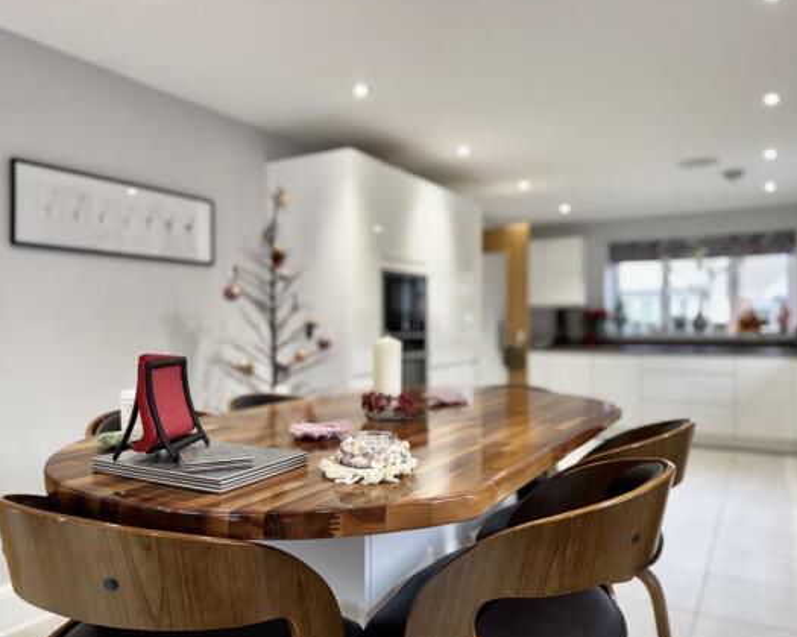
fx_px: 613
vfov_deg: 54.9
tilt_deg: +0.1
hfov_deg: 66.0
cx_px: 382
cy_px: 324
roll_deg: +0.8
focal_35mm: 26
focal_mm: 6.76
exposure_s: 1/100
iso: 125
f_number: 1.78
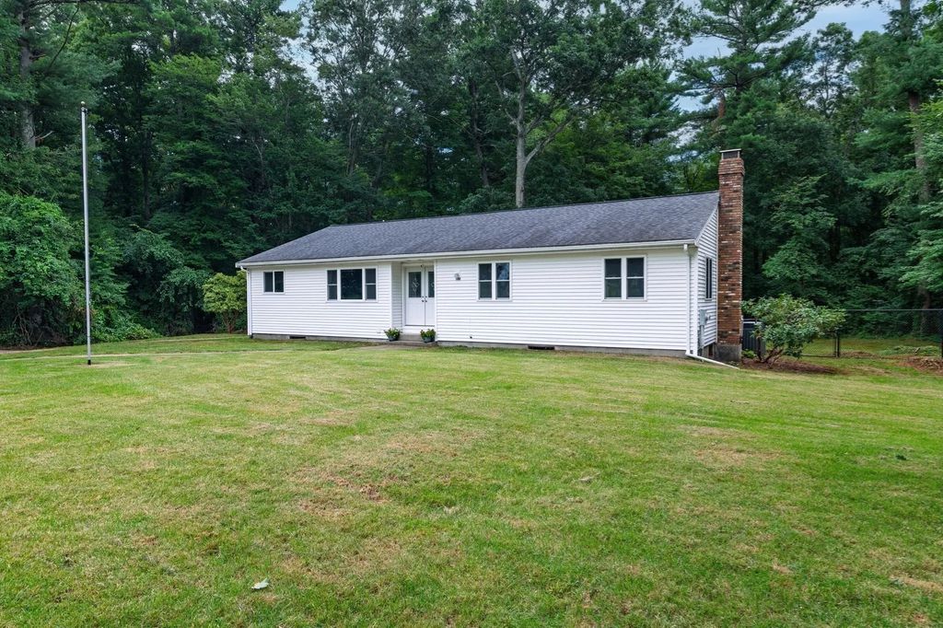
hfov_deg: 76.1
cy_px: 314
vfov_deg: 55.1
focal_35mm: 23
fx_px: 602
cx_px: 472
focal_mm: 23
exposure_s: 1/320
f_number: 8
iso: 400
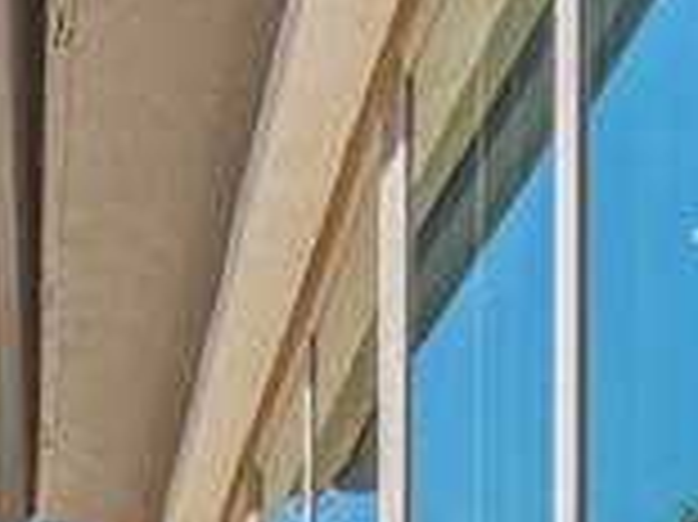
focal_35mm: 89
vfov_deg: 13.7
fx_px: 1793
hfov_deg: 12.9
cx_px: -1193
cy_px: 1091
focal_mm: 14
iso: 320
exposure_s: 1/200
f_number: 6.3
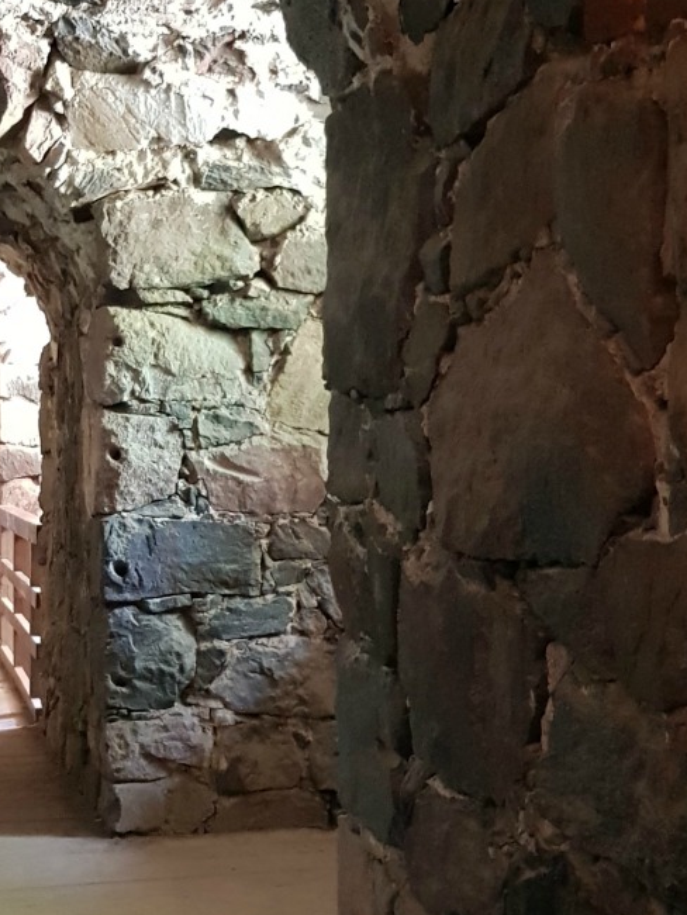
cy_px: 545
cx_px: 161
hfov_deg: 24.1
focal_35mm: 60
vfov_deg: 32.1
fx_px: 1587
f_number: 1.7
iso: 800
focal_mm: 4.2
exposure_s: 1/10
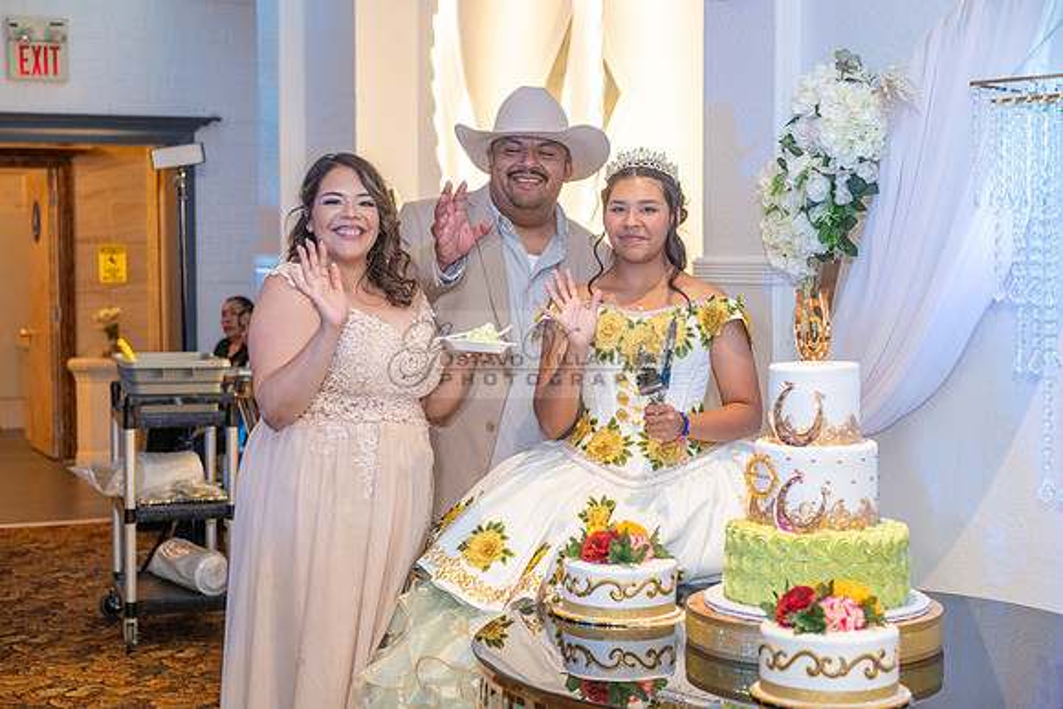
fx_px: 1831
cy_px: 354
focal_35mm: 62
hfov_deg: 32.4
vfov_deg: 21.9
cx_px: 532
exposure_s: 1/200
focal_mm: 62
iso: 800
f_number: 3.5
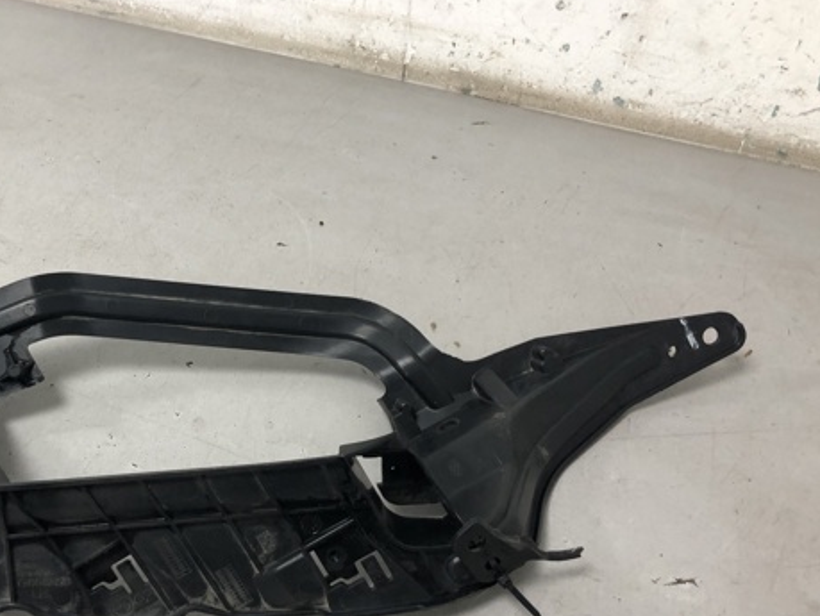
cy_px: 412
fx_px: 925
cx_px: 263
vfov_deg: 36.5
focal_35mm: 39
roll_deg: +2.7
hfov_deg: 46.9
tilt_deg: -44.6
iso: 32
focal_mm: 4
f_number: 1.8
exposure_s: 1/25
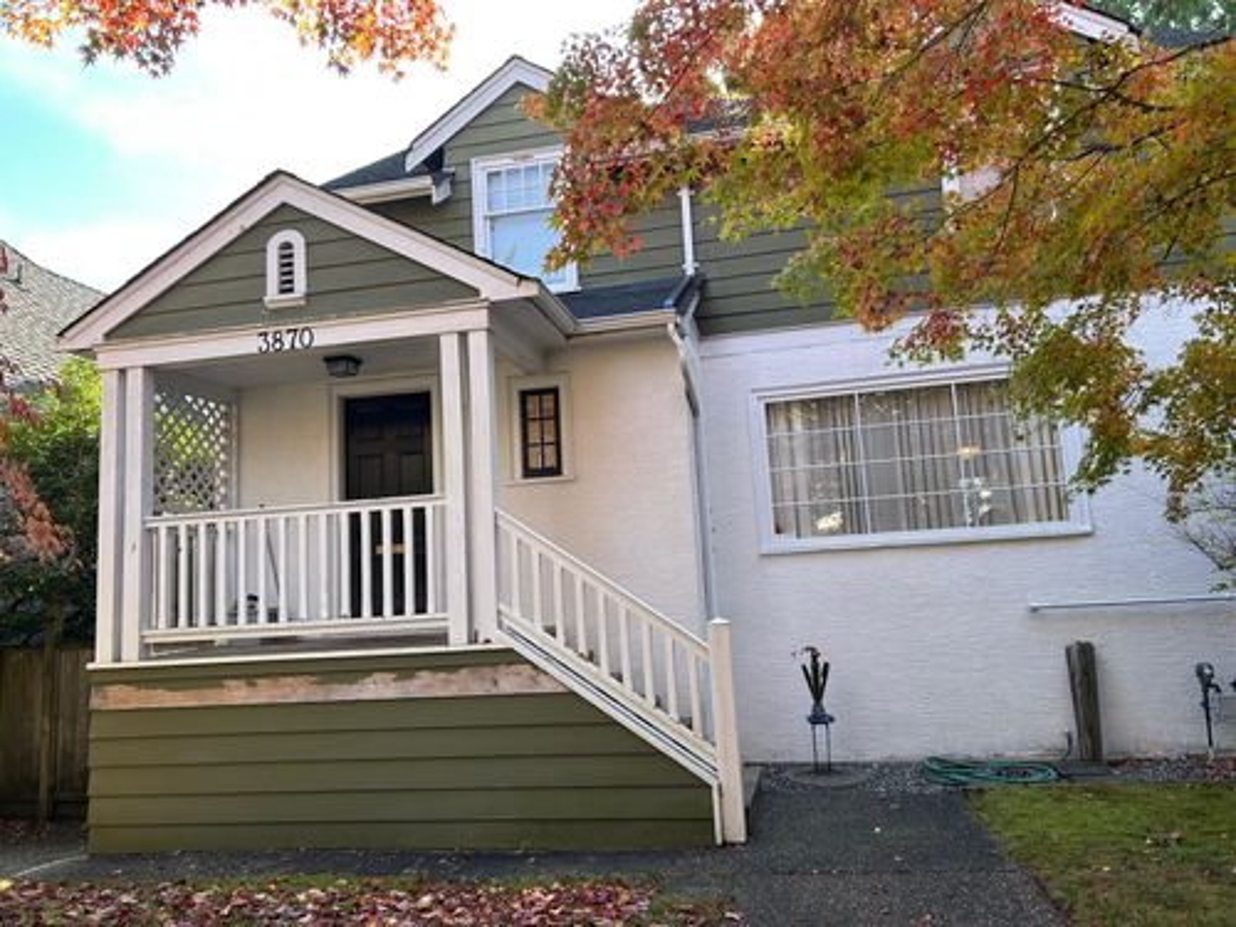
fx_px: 928
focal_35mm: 26
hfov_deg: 67.3
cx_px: 618
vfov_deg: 53.1
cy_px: 464
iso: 50
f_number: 1.5
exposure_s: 1/343
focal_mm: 5.7
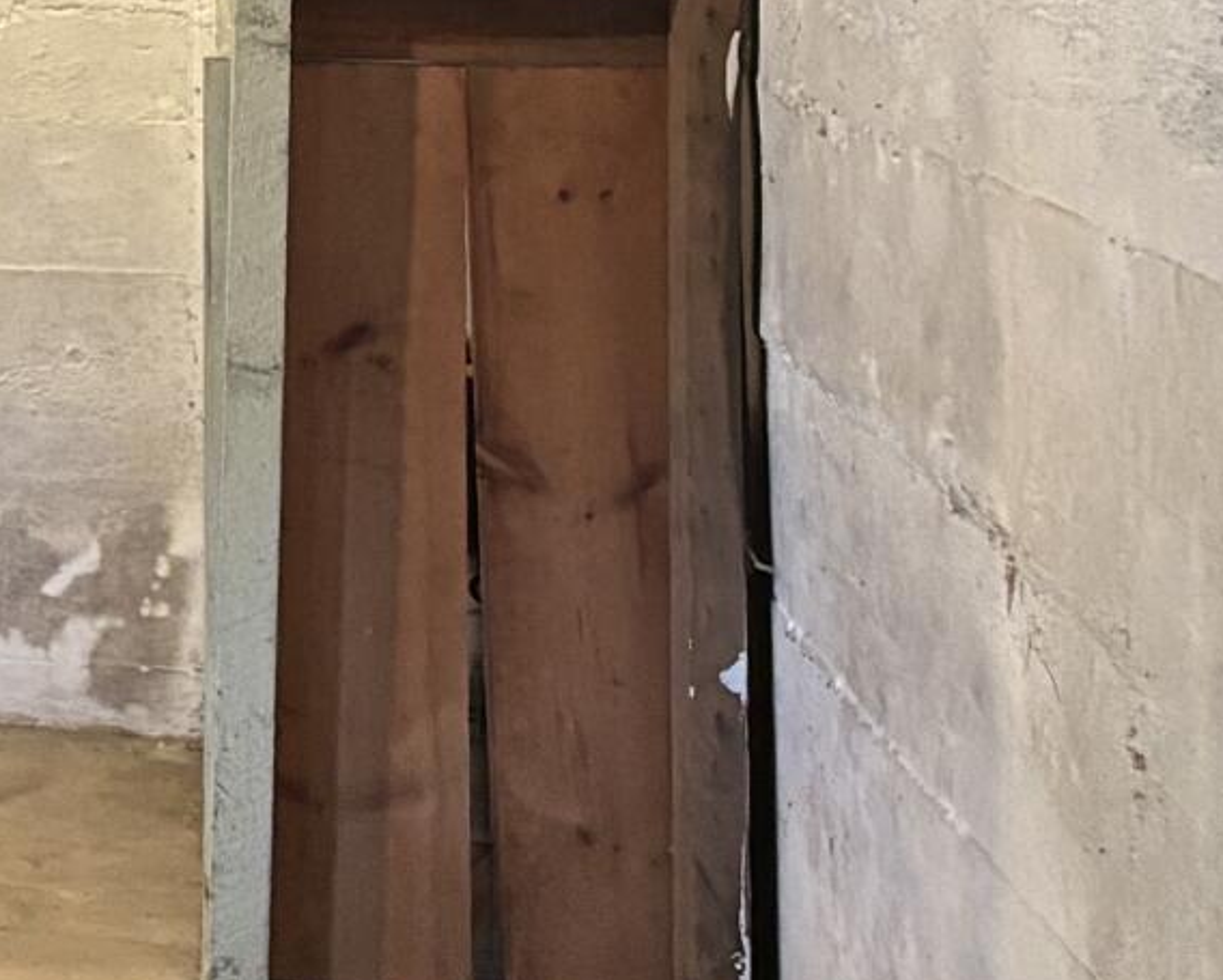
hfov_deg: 11.5
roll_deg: +0.4
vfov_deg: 11.2
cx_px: -1841
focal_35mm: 134
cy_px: -323
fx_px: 4853
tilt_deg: +0.3
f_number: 1.6
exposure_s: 1/40
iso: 400
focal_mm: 5.96
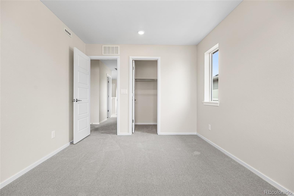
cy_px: 98
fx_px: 131
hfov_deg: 96.7
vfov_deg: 73.8
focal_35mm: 16
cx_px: 147
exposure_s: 1/6
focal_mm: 16
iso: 200
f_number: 8
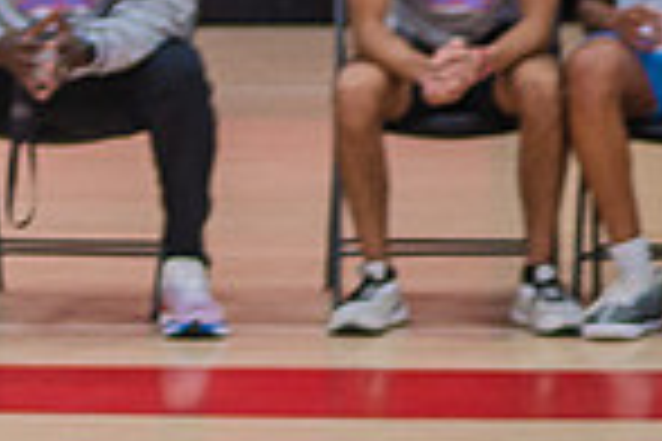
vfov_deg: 2.5
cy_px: 382
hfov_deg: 3.7
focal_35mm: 554
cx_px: -329
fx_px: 10187
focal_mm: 135
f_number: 5
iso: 1000
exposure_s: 1/250
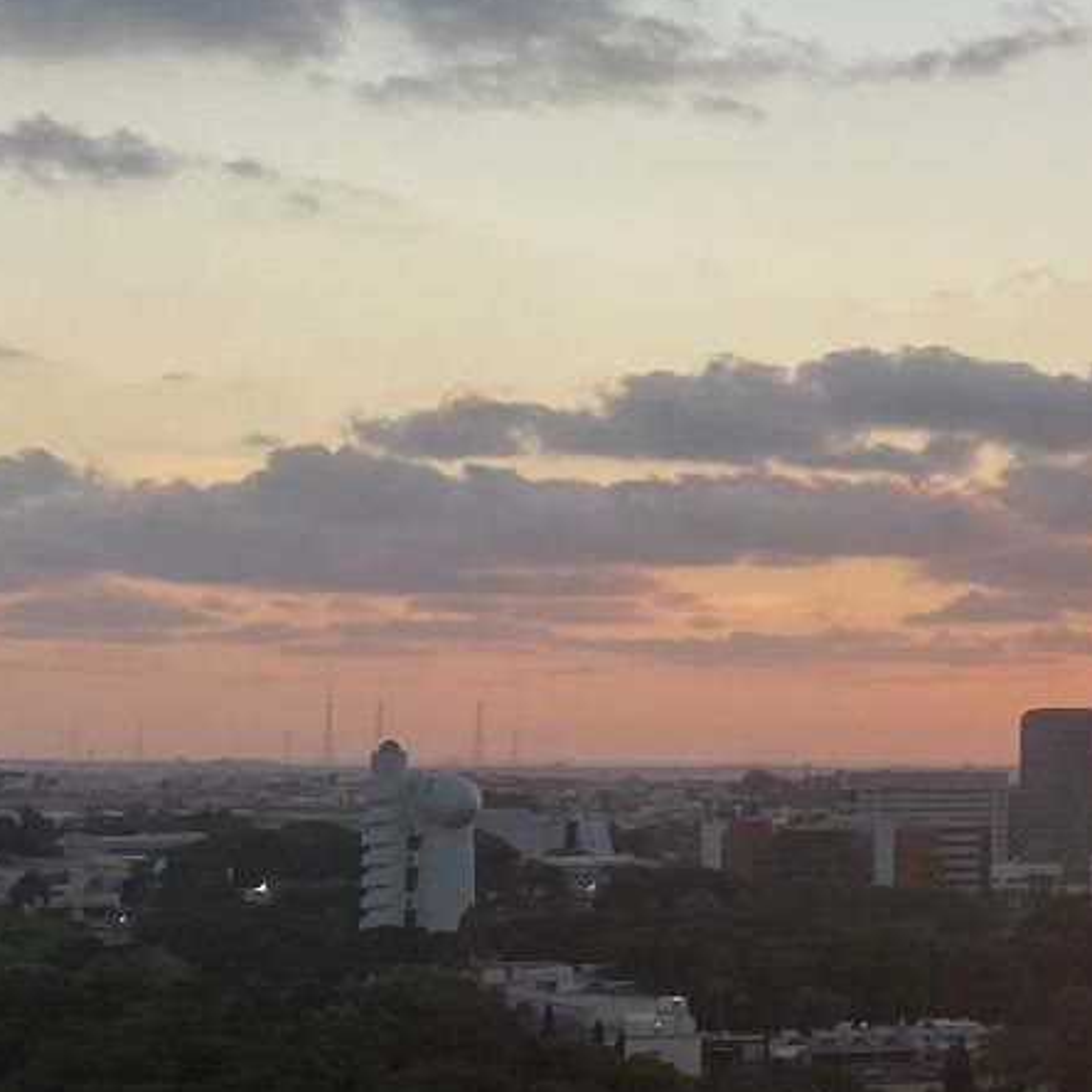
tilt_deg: +2.6
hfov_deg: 14.0
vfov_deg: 16.4
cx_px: 2150
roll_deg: -1.0
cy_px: 534
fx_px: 3783
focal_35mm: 106
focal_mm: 4.25
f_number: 1.8
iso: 32
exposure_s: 1/724
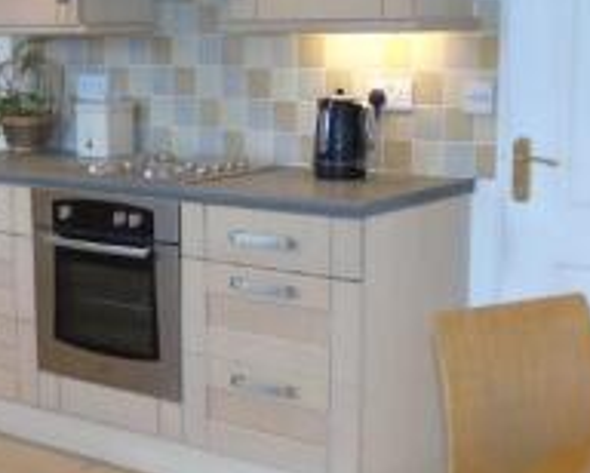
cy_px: 269
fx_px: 1293
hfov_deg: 25.4
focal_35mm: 74
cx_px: 140
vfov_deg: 20.7
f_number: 3.4
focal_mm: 4.4
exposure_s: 1/30
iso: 200
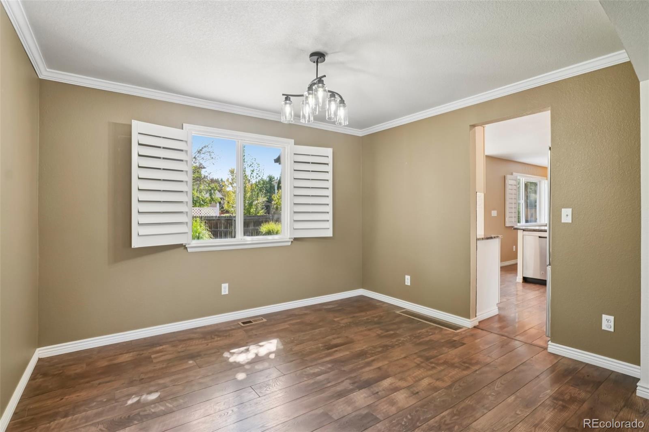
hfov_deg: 95.0
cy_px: 216
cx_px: 324
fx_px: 297
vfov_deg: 72.0
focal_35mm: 16
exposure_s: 1/30
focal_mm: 11
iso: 400
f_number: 8
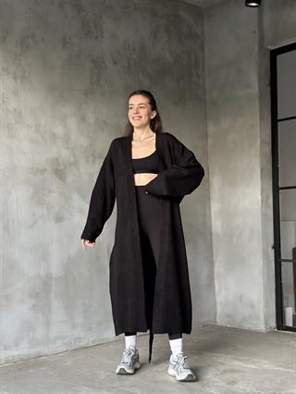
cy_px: 197
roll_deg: +0.1
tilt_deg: +3.7
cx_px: 148
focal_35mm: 48
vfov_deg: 39.6
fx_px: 547
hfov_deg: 30.3
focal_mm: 6.86
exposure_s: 1/60
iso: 320
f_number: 1.78
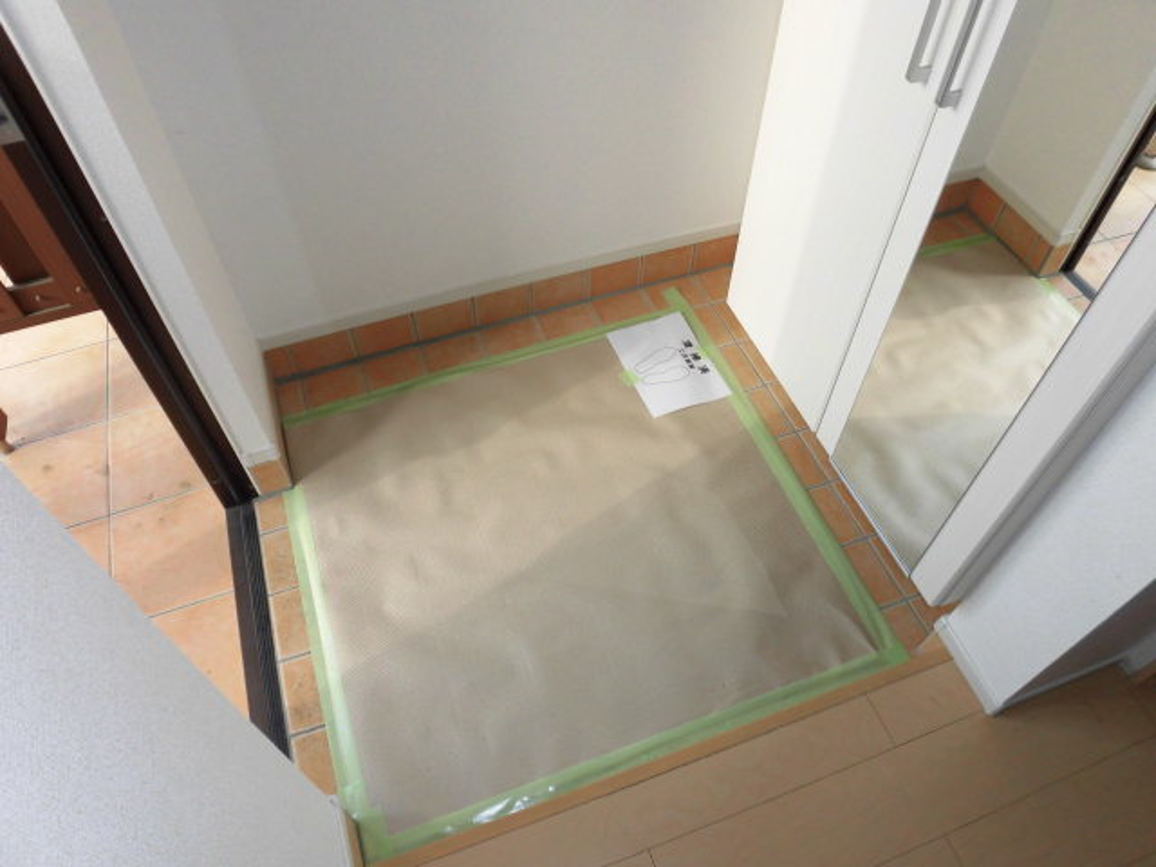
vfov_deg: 56.8
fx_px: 801
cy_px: 434
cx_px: 578
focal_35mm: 24
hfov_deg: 71.6
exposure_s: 1/160
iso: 100
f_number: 3.1
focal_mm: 4.3
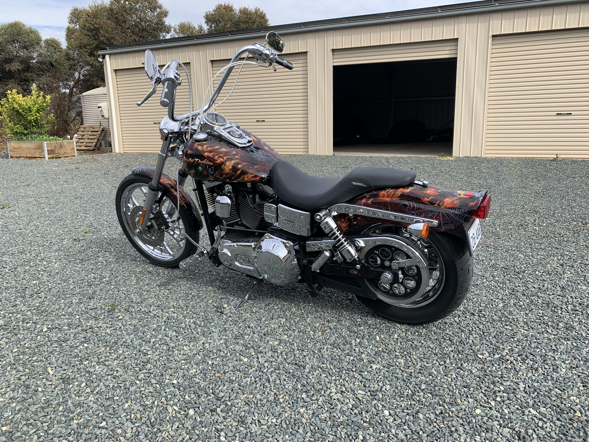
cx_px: 294
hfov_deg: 67.3
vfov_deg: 53.1
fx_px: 442
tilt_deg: -12.0
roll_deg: +2.3
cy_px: 221
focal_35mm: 26
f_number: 1.8
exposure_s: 1/1235
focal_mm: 4.25
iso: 25
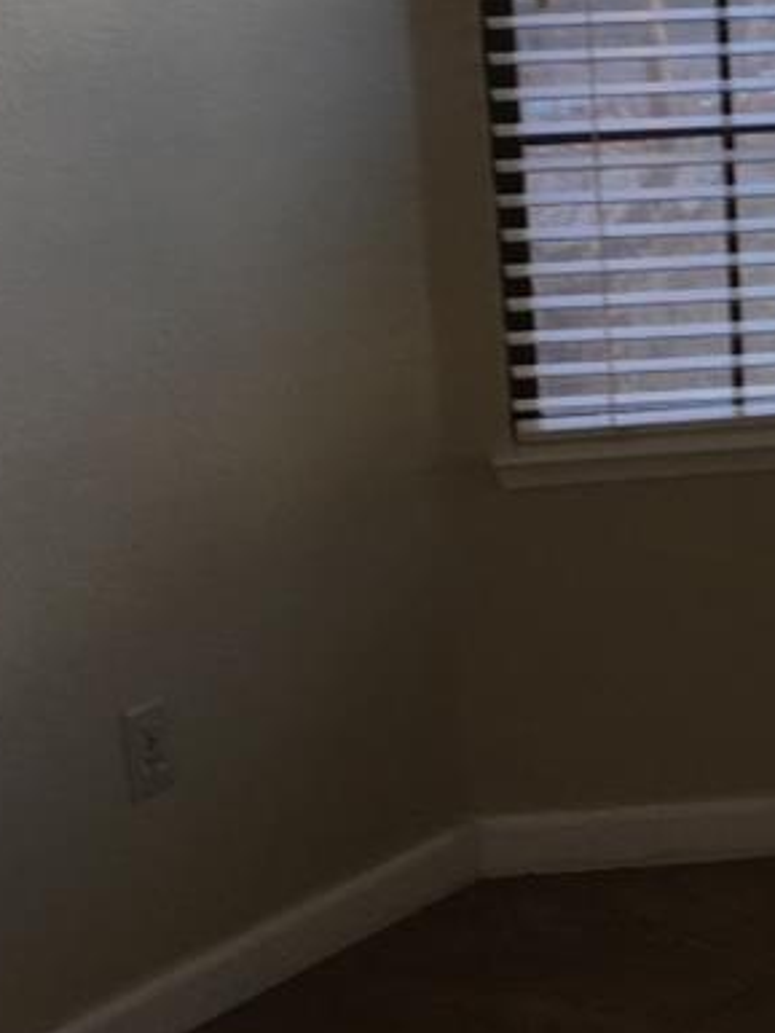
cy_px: 593
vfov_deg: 17.4
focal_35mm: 113
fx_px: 3371
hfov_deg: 12.8
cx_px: 898
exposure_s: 1/31
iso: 25
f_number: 2.2
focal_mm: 4.15
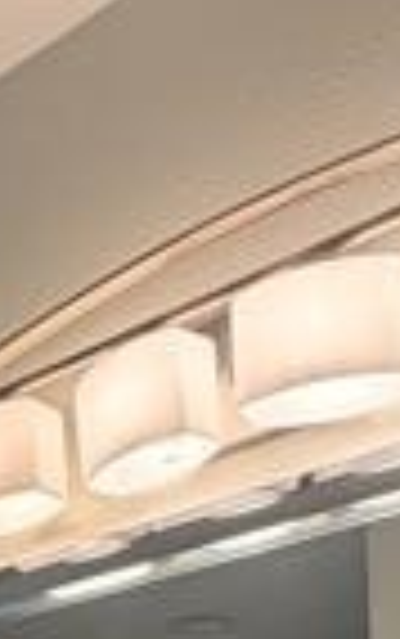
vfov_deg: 22.1
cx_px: 238
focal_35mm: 67
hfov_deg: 19.4
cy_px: 1076
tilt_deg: -4.7
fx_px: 1166
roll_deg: +2.8
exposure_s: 1/120
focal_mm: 2.22
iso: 160
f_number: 2.2
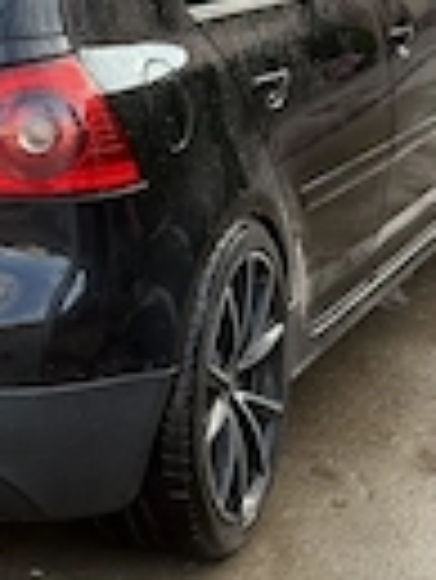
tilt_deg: -9.4
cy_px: 27
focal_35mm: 149
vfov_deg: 13.1
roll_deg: -1.7
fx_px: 2498
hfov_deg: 9.8
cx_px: -85
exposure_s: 1/292
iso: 100
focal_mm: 6.76
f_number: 1.78
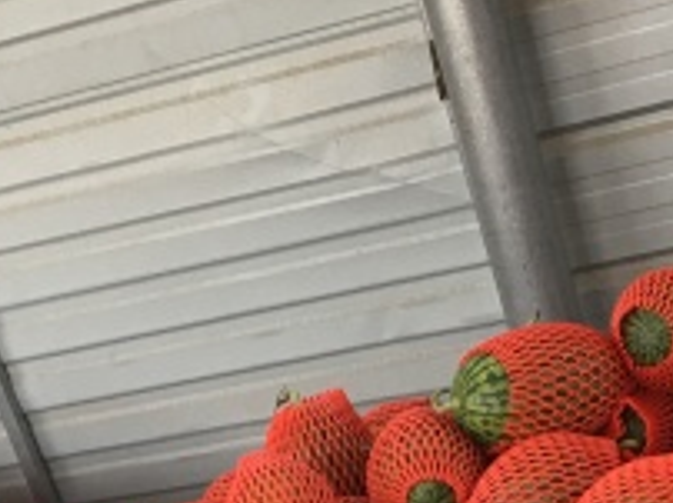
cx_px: 327
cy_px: 856
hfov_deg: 17.1
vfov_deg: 12.0
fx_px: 2233
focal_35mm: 115
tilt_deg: -27.0
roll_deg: +19.6
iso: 32
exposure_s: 1/33
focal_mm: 4.15
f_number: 2.2
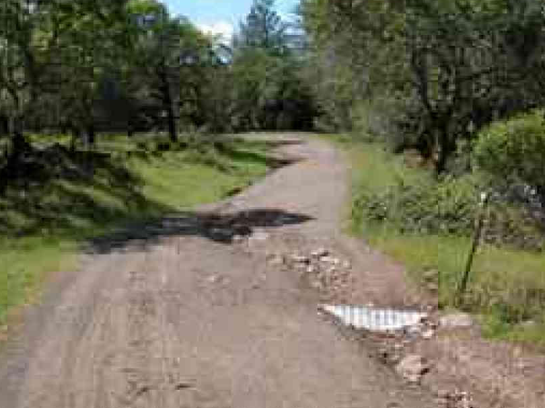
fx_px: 677
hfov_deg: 43.9
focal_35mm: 43
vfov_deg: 33.6
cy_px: 186
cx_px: 266
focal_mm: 8.9
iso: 100
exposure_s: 1/277
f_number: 5.6
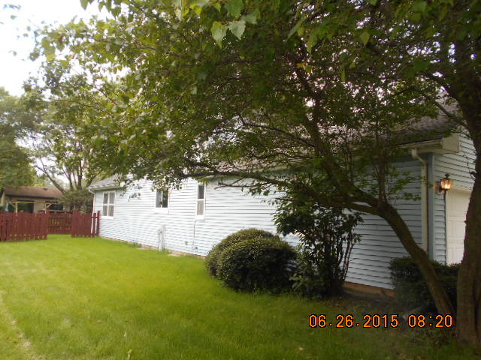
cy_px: 180
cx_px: 240
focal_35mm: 26
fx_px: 361
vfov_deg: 53.1
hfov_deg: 67.3
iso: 80
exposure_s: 1/80
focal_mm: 4.6
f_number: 3.2
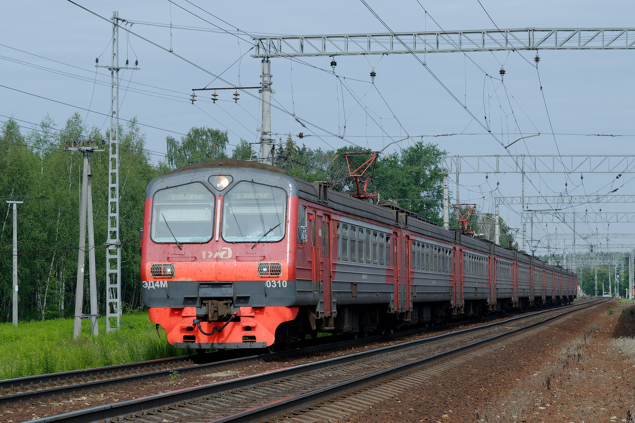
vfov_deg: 16.6
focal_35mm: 82
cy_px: 212
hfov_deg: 24.6
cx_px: 318
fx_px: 1455
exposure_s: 1/500
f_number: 8
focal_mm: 55
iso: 200
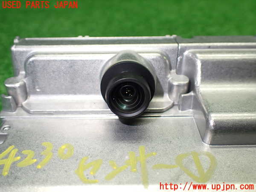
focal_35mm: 32
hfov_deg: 56.8
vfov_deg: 44.2
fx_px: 237
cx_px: 128
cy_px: 96
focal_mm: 5.79
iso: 250
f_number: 2.4
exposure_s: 1/125
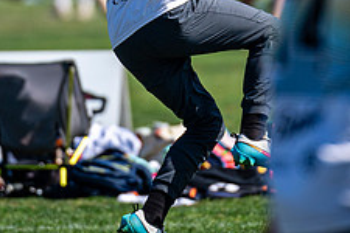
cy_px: -129
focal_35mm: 1136
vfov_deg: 1.2
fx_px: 11044
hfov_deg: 1.8
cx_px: 162
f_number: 3.2
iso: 125
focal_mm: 300
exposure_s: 1/2500
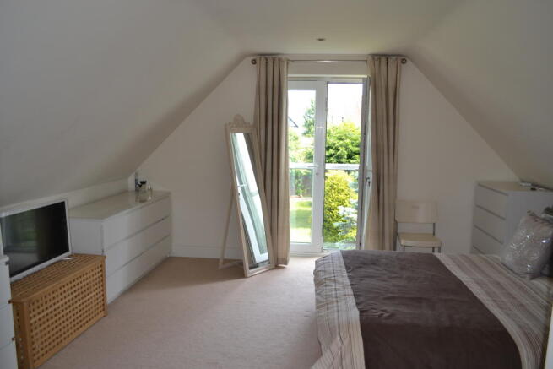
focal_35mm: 27
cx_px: 276
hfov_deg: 67.4
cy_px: 184
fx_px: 415
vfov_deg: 48.0
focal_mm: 18
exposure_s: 1/125
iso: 220
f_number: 4
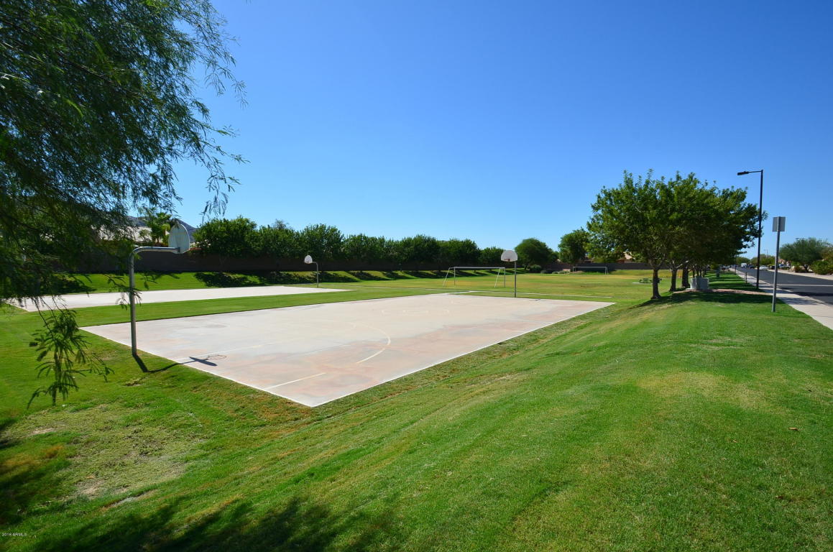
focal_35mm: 16
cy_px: 276
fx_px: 381
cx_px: 416
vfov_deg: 71.8
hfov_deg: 95.1
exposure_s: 1/400
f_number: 11
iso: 200
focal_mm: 11
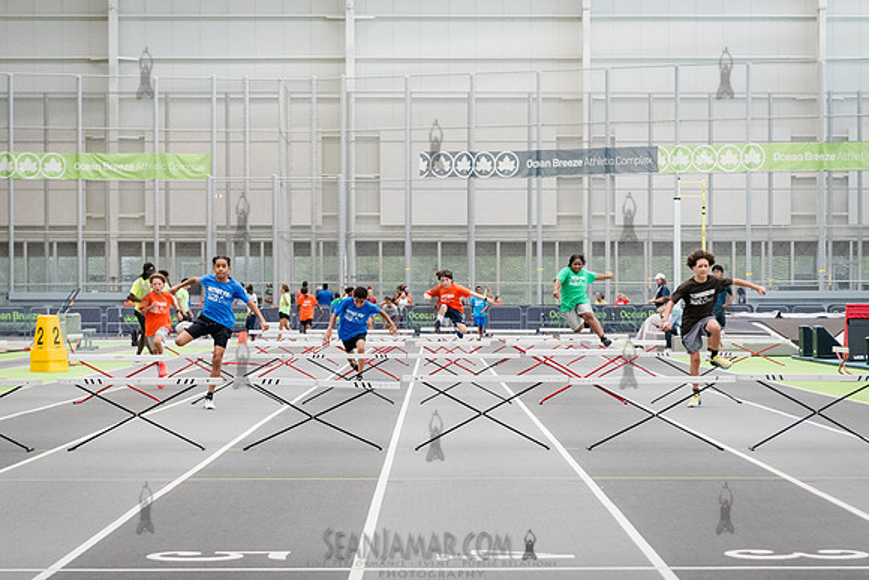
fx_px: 2507
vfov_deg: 13.2
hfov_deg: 19.7
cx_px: 453
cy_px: 365
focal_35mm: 104
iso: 6400
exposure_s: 1/1000
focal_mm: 70
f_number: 3.5
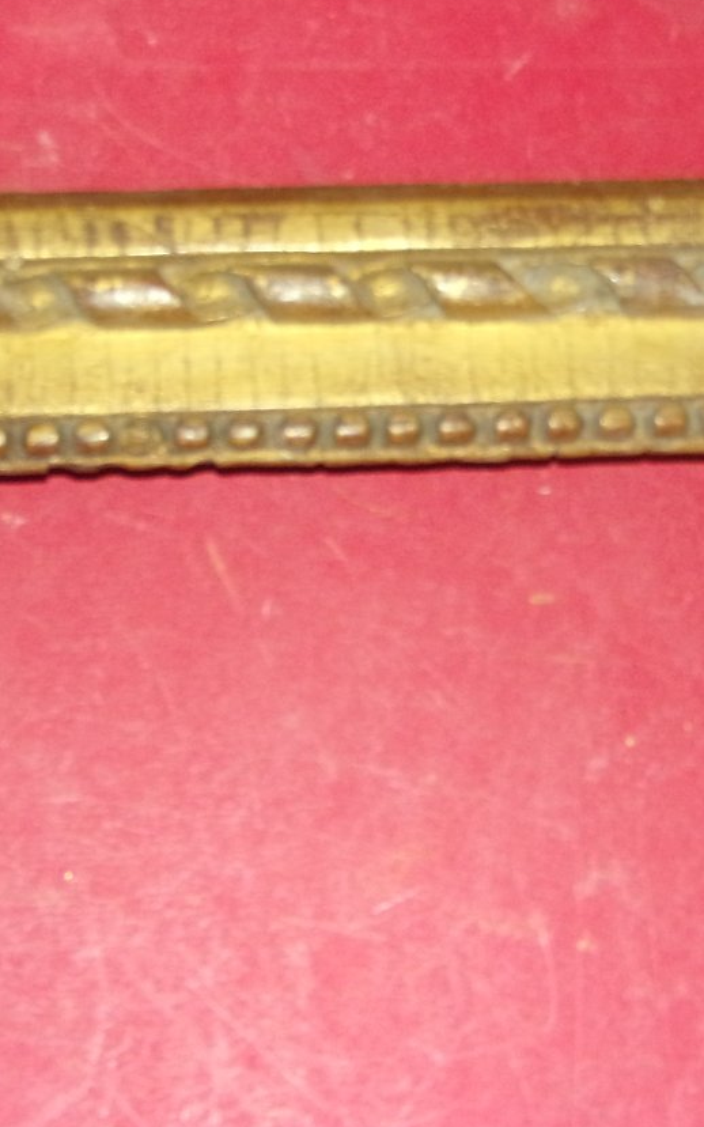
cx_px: 413
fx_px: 2026
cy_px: 526
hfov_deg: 19.7
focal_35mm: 66
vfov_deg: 31.1
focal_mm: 7.8
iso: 200
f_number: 4.1
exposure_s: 1/34
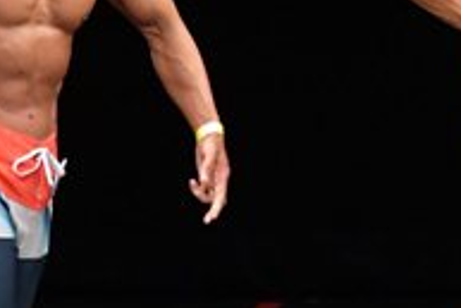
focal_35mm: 1022
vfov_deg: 1.3
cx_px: 493
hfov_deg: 2.0
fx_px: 13097
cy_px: 117
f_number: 5.6
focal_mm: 170
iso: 3200
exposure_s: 1/400
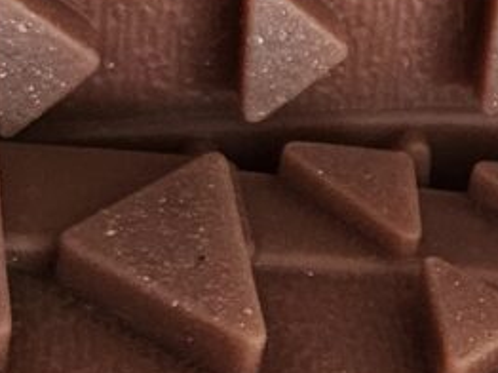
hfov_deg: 10.5
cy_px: 367
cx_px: 833
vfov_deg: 8.2
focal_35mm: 180
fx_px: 2587
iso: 160
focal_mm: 5.4
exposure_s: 1/120
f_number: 1.8
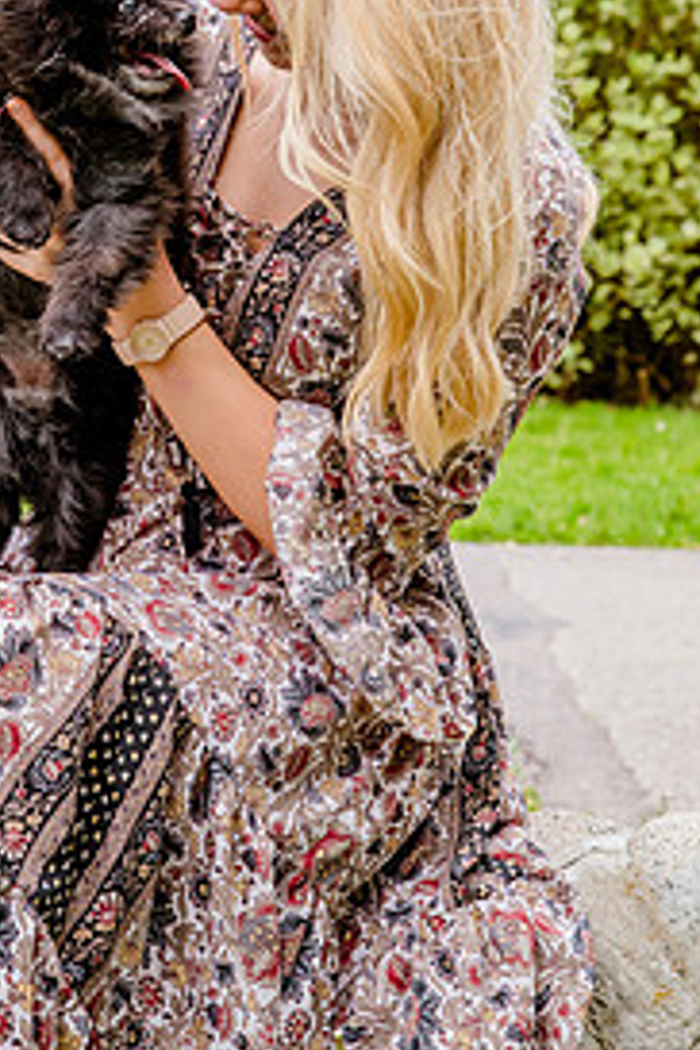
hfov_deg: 9.8
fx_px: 4083
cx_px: 244
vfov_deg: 14.6
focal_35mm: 140
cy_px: 200
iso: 2500
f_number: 8
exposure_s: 1/320
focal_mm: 85
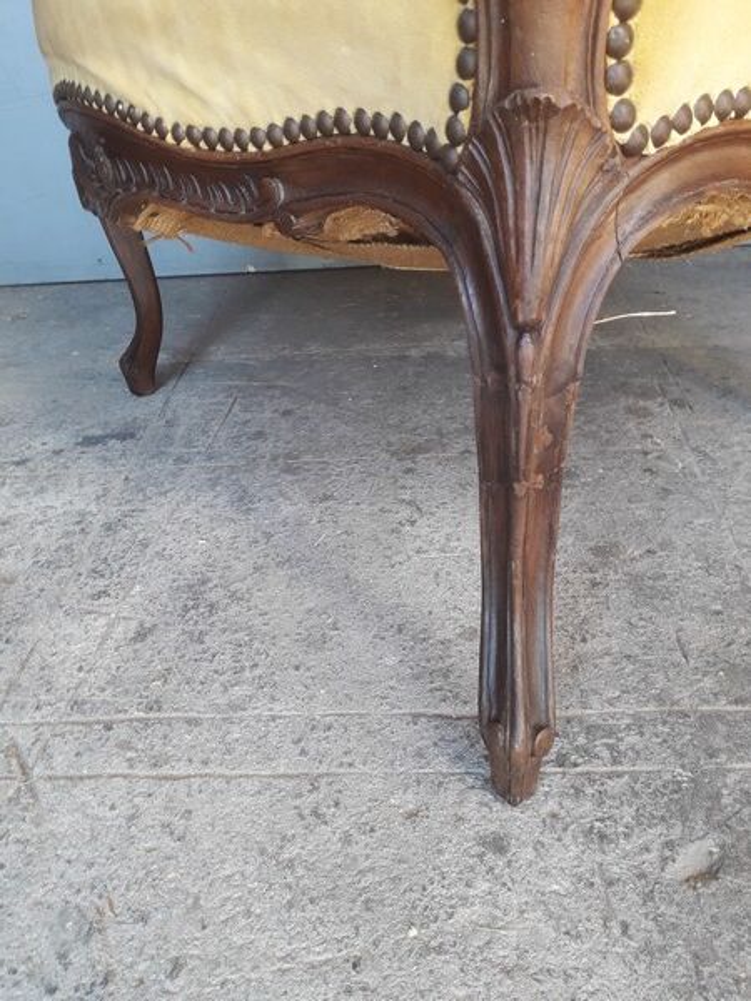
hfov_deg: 51.4
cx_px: 376
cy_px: 500
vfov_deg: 65.3
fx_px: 781
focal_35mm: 27
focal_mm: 3.6
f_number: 1.9
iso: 64
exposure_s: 1/50
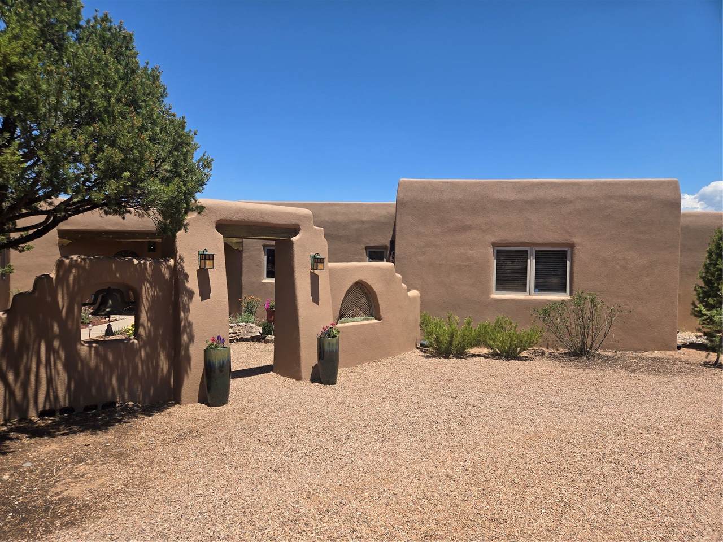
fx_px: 480
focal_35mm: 23
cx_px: 362
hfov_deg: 73.9
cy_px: 271
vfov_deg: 58.9
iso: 25
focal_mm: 5.4
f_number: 1.8
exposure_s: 1/1951
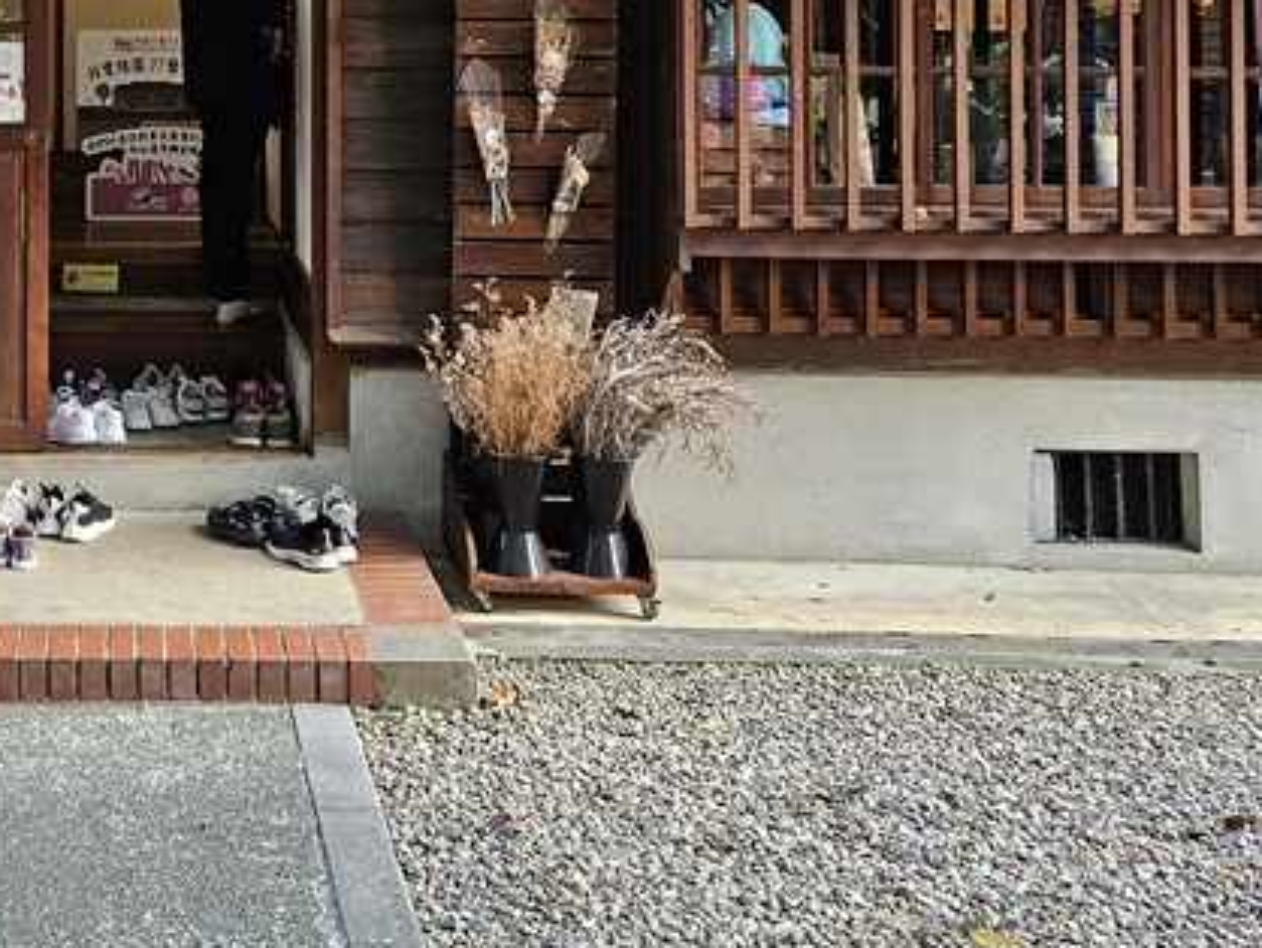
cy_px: -33
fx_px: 2006
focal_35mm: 55
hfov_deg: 33.1
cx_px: 118
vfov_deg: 25.1
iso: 160
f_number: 1.8
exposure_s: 1/120
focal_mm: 5.4
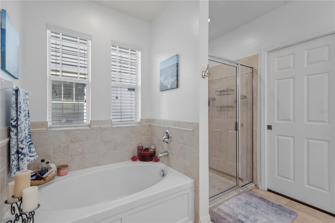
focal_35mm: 17
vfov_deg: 70.5
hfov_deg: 93.3
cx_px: 168
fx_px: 158
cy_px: 112
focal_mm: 17
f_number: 5.6
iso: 400
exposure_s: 1/100
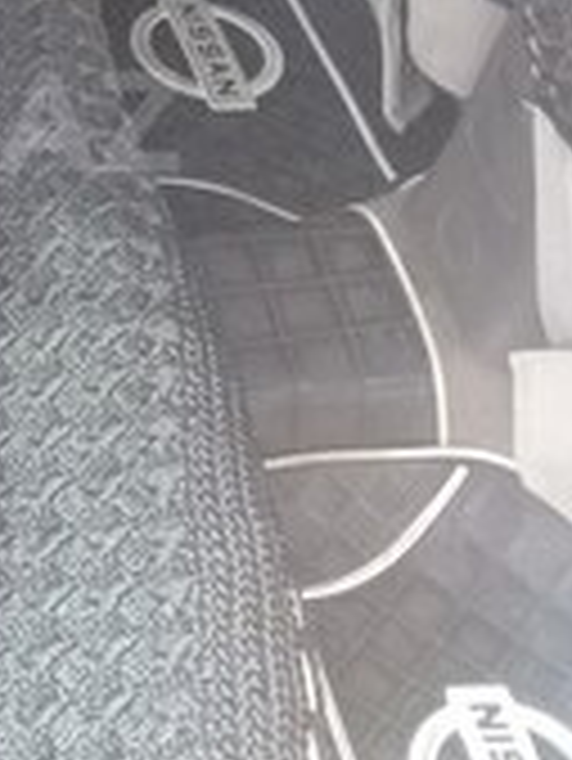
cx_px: -167
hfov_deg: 15.5
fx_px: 2002
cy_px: 121
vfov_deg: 21.2
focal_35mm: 91
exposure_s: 1/33
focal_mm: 3.3
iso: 160
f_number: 2.2
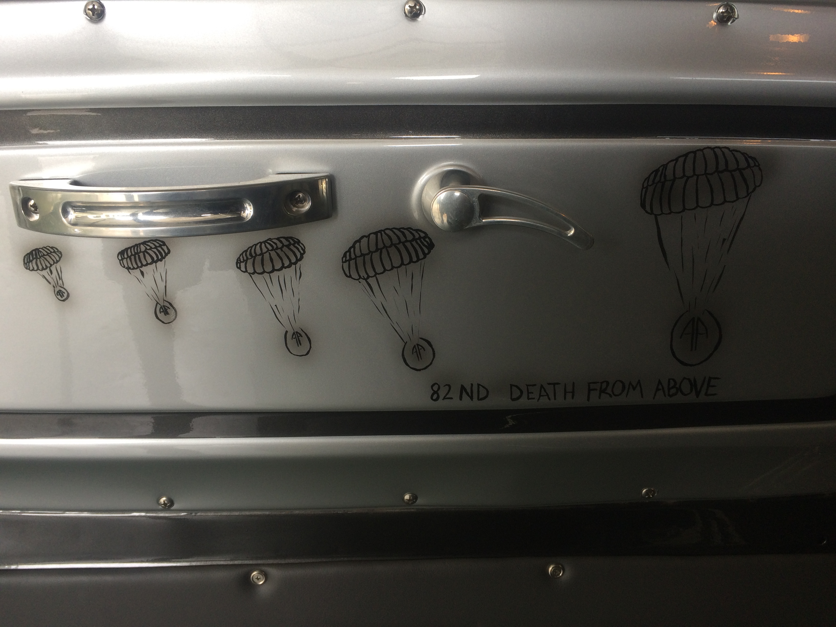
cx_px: 418
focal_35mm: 29
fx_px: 700
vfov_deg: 48.2
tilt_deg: -20.1
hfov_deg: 61.7
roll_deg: +3.5
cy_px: 314
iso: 40
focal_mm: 4.15
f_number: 2.2
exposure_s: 1/30
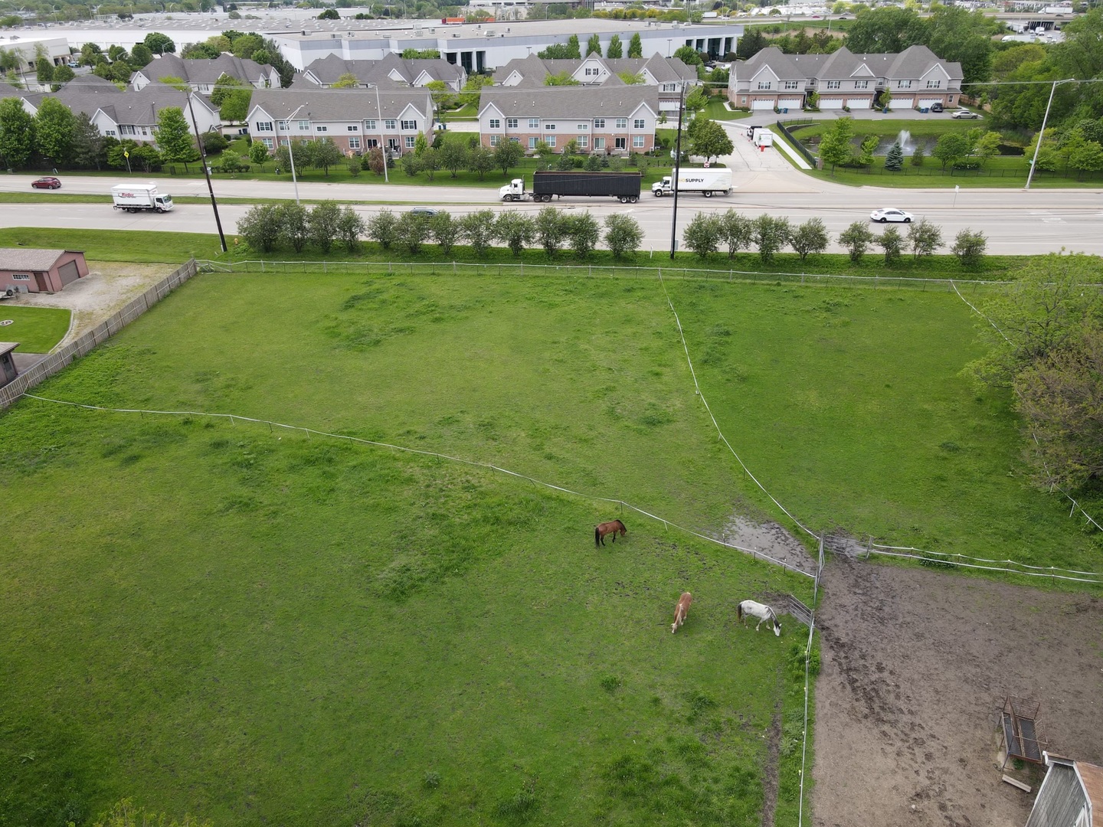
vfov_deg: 56.8
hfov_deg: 71.6
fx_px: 765
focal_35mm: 24
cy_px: 414
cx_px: 552
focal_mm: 4.5
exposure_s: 1/180
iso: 100
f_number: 2.8
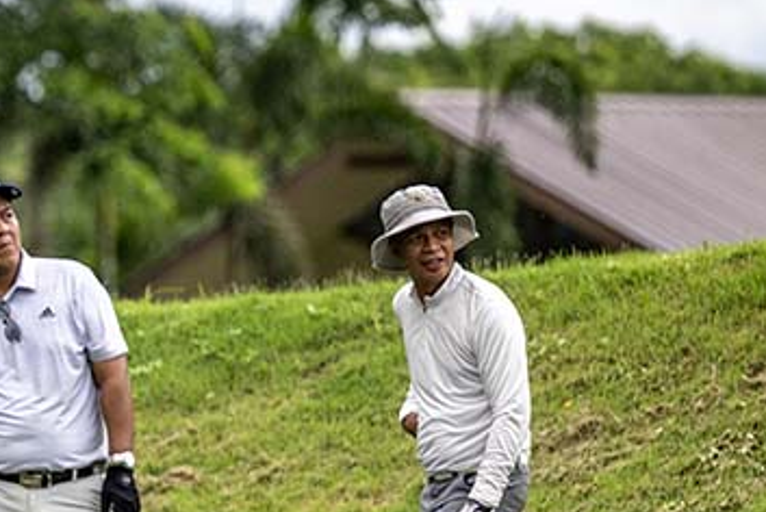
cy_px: 258
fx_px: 10413
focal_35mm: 489
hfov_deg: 4.2
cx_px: -115
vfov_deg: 2.8
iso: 450
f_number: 2.8
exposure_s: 1/3200
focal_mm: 180
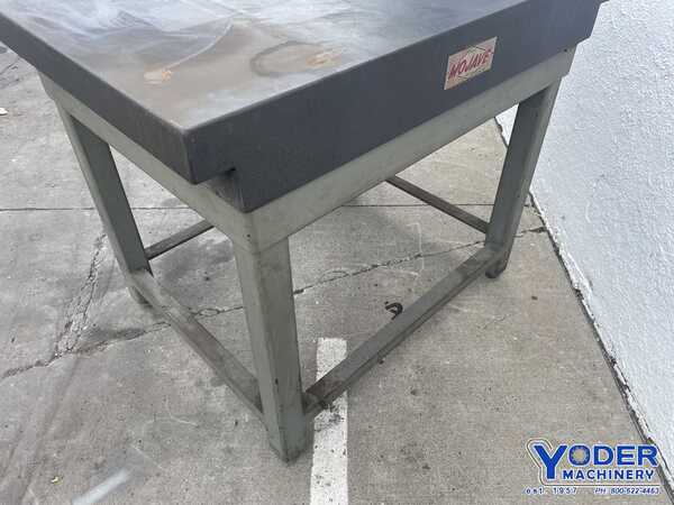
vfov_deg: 53.1
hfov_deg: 67.3
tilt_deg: -40.7
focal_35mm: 26
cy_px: 252
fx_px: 506
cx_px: 337
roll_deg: -0.1
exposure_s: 1/600
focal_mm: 4.2
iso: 32
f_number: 1.6
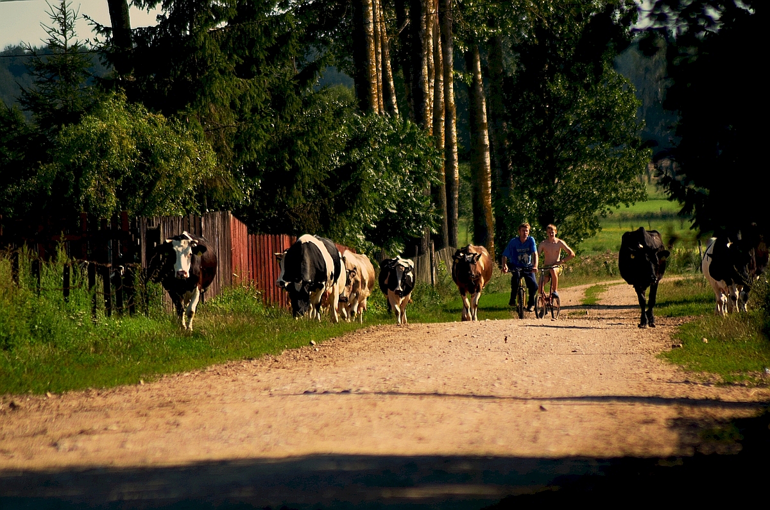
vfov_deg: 3.0
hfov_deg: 4.6
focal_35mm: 450
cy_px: 255
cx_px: 385
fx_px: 9606
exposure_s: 1/1000
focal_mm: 300
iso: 100
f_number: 5.6
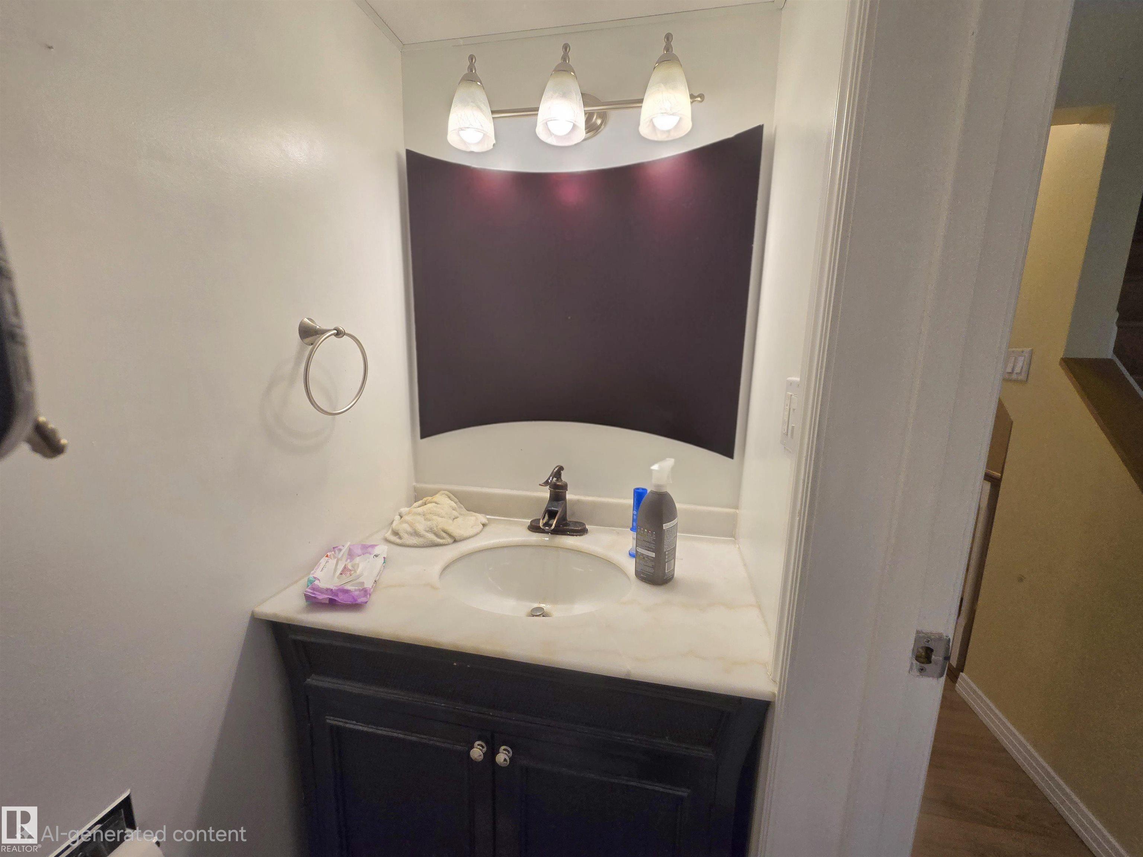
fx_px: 429
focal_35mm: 13
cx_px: 572
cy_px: 428
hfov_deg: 106.2
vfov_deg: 89.9
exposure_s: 1/120
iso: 80
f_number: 2.2
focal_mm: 2.2
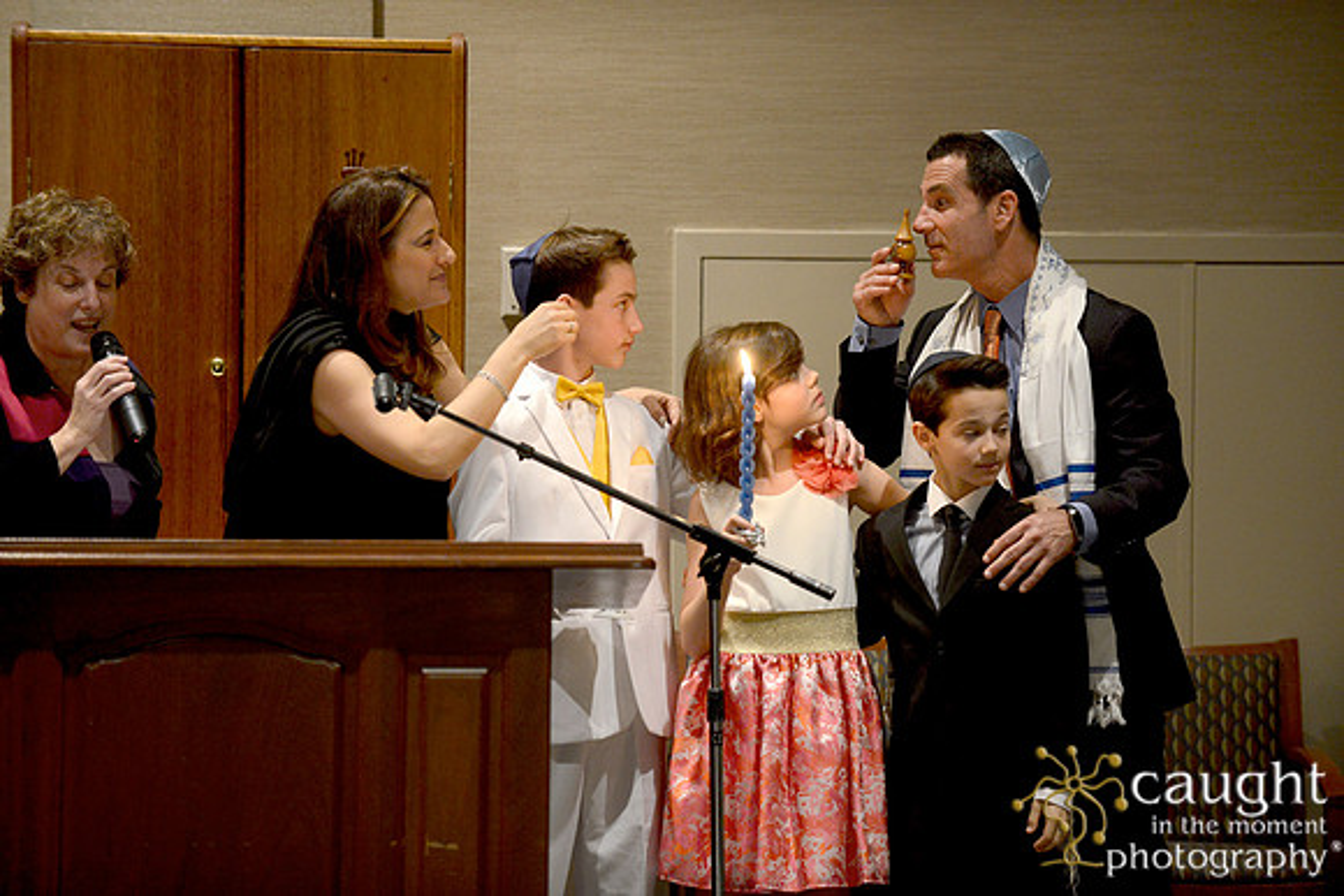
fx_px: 6348
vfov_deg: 8.1
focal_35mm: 170
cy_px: 448
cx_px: 672
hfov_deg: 12.1
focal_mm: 170
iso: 2500
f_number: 2.8
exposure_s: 1/100
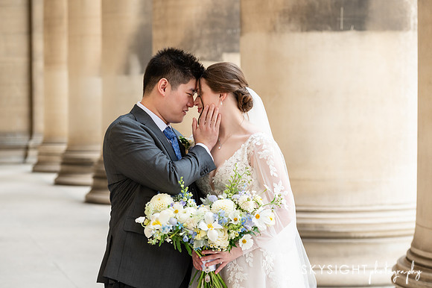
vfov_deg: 12.8
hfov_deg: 19.1
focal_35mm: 107
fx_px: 1281
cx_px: 216
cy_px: 144
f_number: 4
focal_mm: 100
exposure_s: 1/320
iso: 640
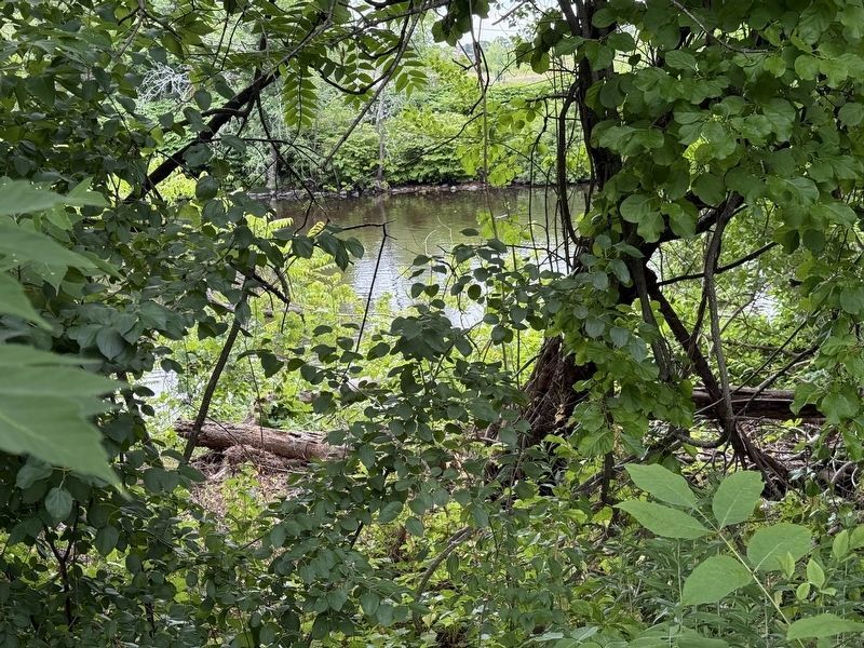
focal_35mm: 48
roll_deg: +2.3
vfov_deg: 30.3
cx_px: 432
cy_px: 324
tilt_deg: -11.0
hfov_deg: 39.7
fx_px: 1198
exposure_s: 1/346
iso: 80
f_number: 1.78
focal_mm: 6.76
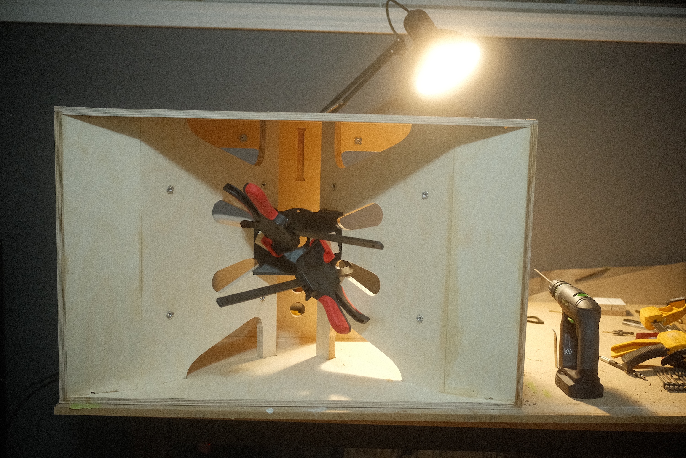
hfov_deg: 47.4
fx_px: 781
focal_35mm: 41
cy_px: 229
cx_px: 343
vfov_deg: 32.6
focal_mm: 27
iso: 2500
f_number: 2.8
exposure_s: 1/100
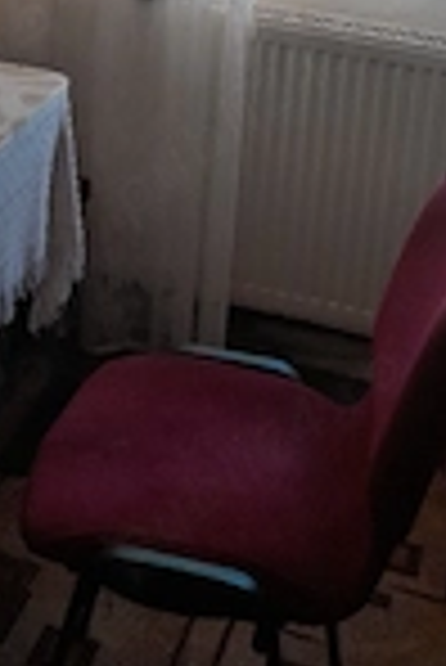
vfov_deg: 23.6
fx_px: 1409
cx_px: -5
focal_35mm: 76
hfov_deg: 17.5
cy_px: -189
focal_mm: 4
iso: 32
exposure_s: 1/50
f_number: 1.8
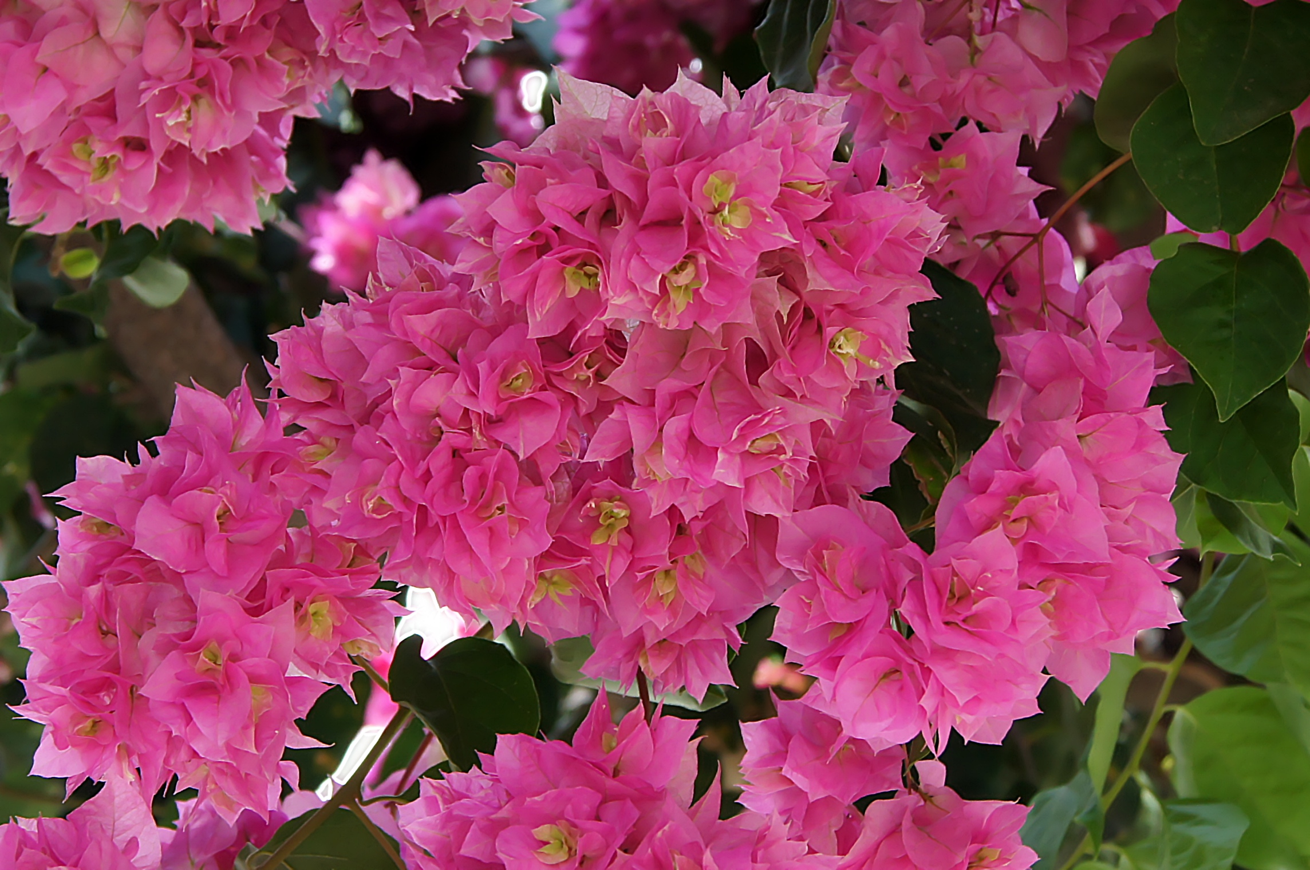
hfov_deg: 22.6
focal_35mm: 90
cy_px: 435
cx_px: 655
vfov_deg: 15.2
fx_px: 3271
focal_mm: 30
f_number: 5.6
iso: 200
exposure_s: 1/160
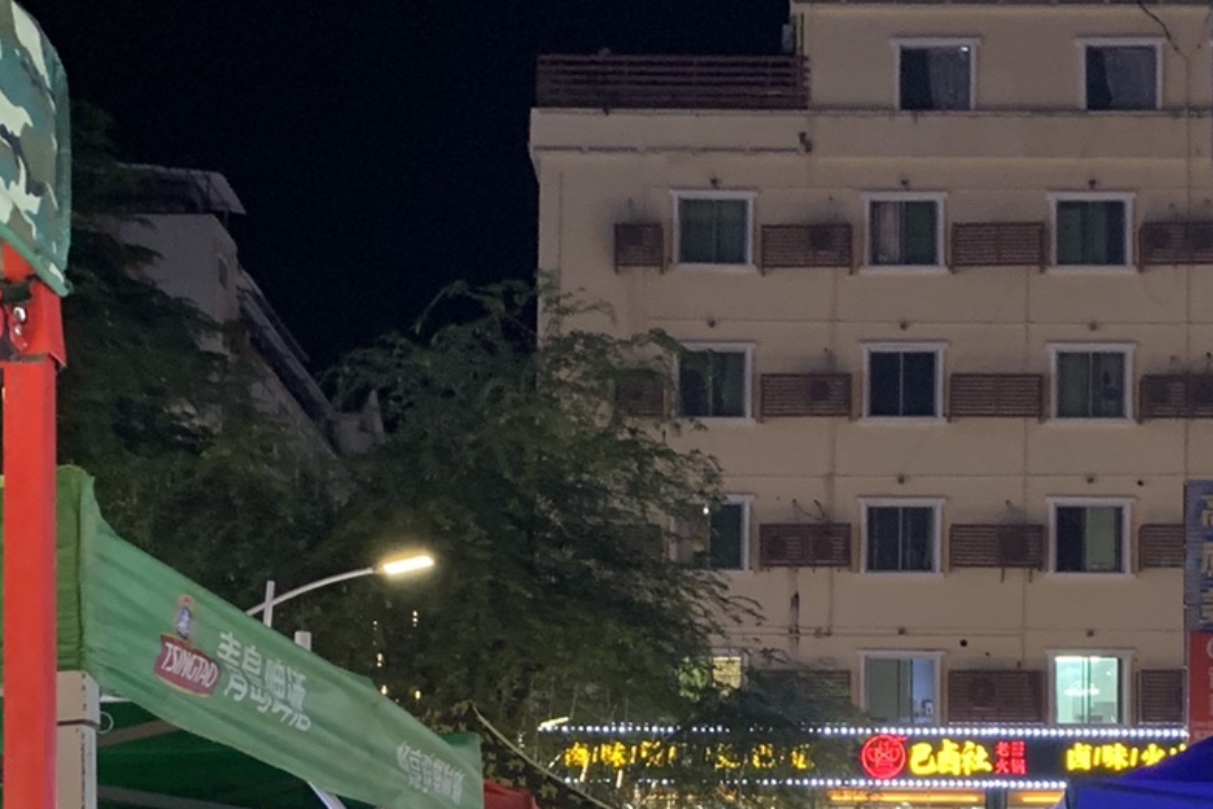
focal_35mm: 69
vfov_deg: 19.2
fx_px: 2325
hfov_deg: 29.1
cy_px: 823
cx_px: 783
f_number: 1.8
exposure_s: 1/50
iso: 160
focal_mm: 4.25
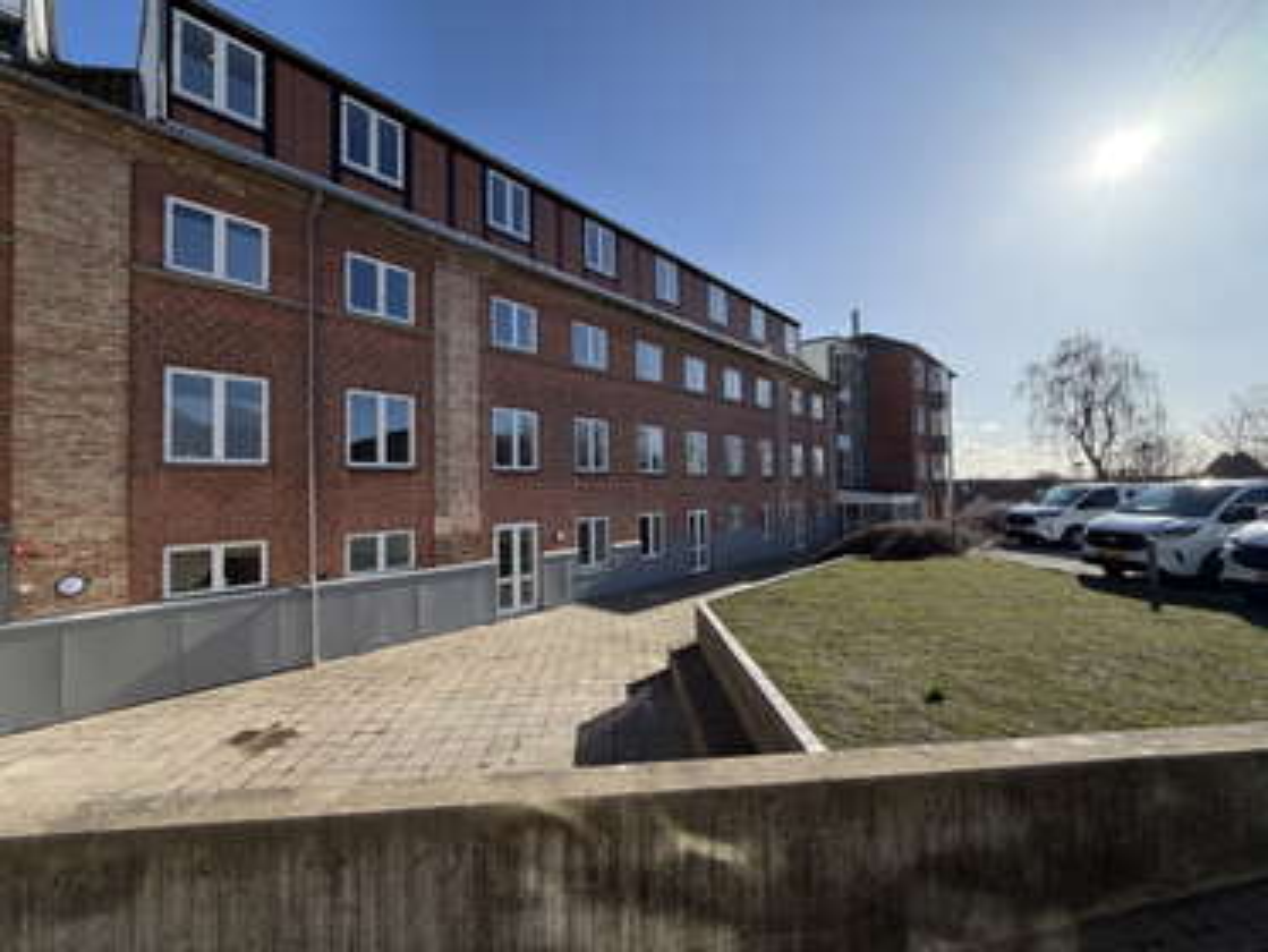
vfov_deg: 85.7
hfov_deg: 102.0
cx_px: 634
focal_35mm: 14
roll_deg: +1.0
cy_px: 476
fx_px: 513
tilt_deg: +1.1
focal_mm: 2.22
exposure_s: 1/1050
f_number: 2.2
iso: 32
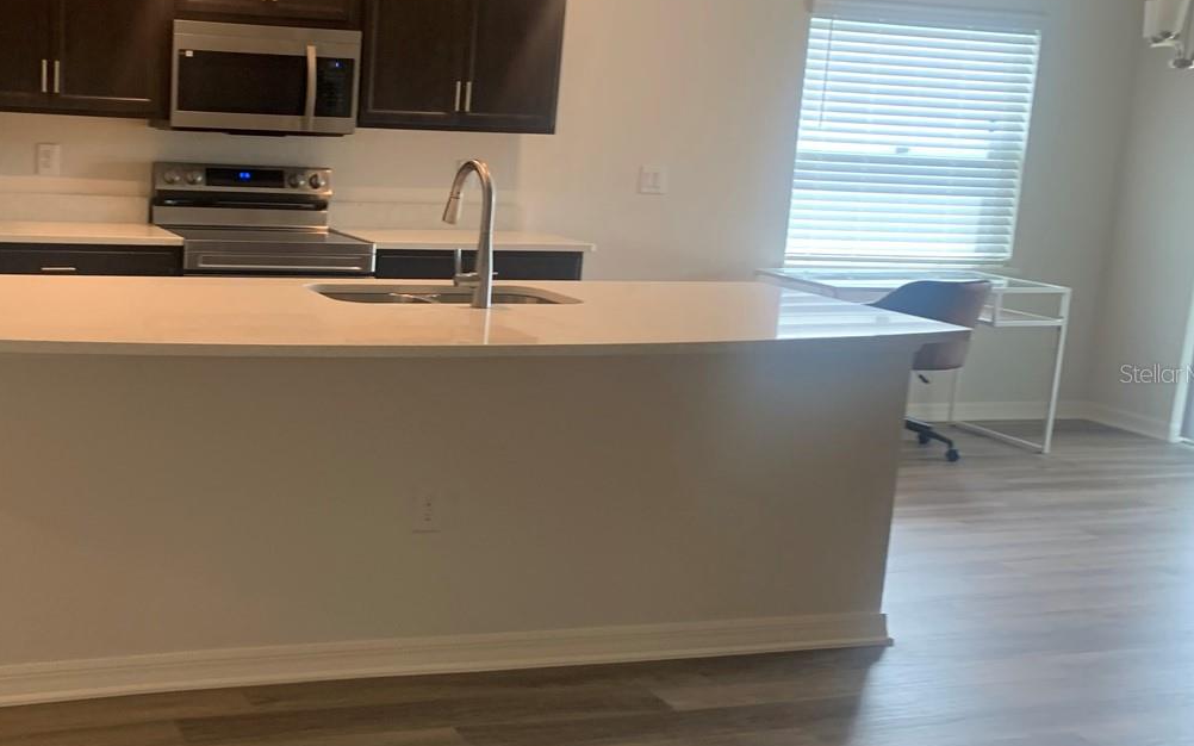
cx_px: 279
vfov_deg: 29.2
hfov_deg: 43.6
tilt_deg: -10.9
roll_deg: -1.1
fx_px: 1432
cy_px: 373
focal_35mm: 44
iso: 100
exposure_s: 1/60
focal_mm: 4.25
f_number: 1.8
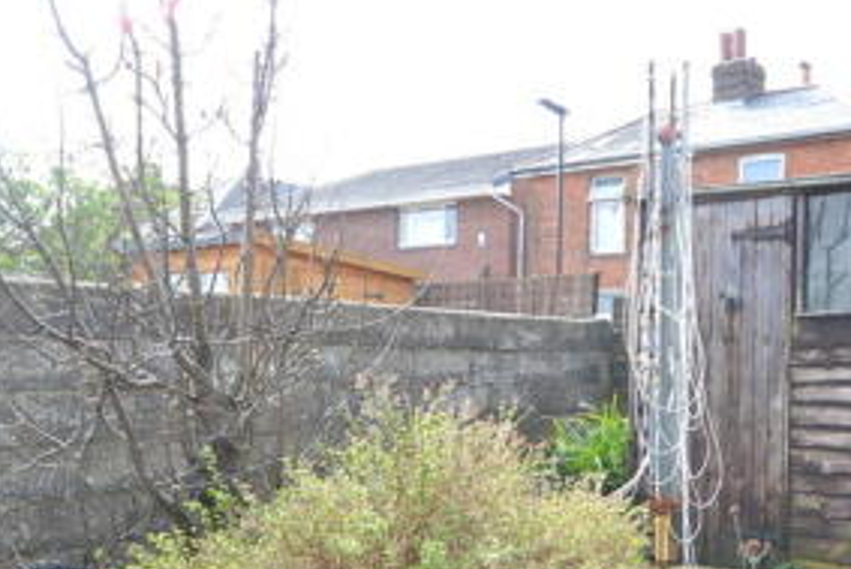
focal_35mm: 38
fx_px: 902
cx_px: 684
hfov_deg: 47.6
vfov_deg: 34.9
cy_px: 330
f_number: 5.6
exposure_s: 1/125
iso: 100
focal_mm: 11
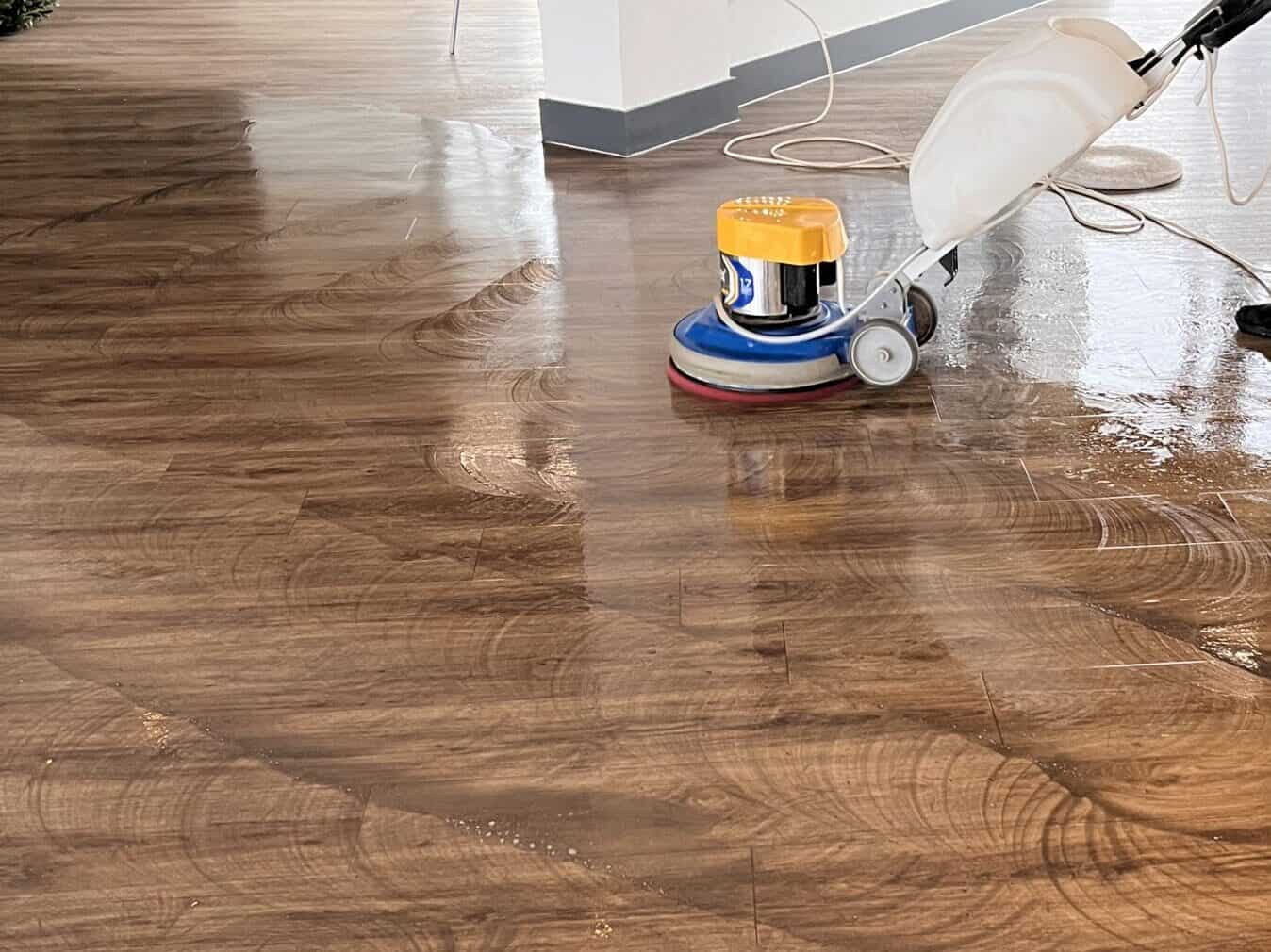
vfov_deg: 53.0
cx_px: 636
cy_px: 476
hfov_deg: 67.3
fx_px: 954
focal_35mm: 26
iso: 80
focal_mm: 5.1
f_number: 1.6
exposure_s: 1/50
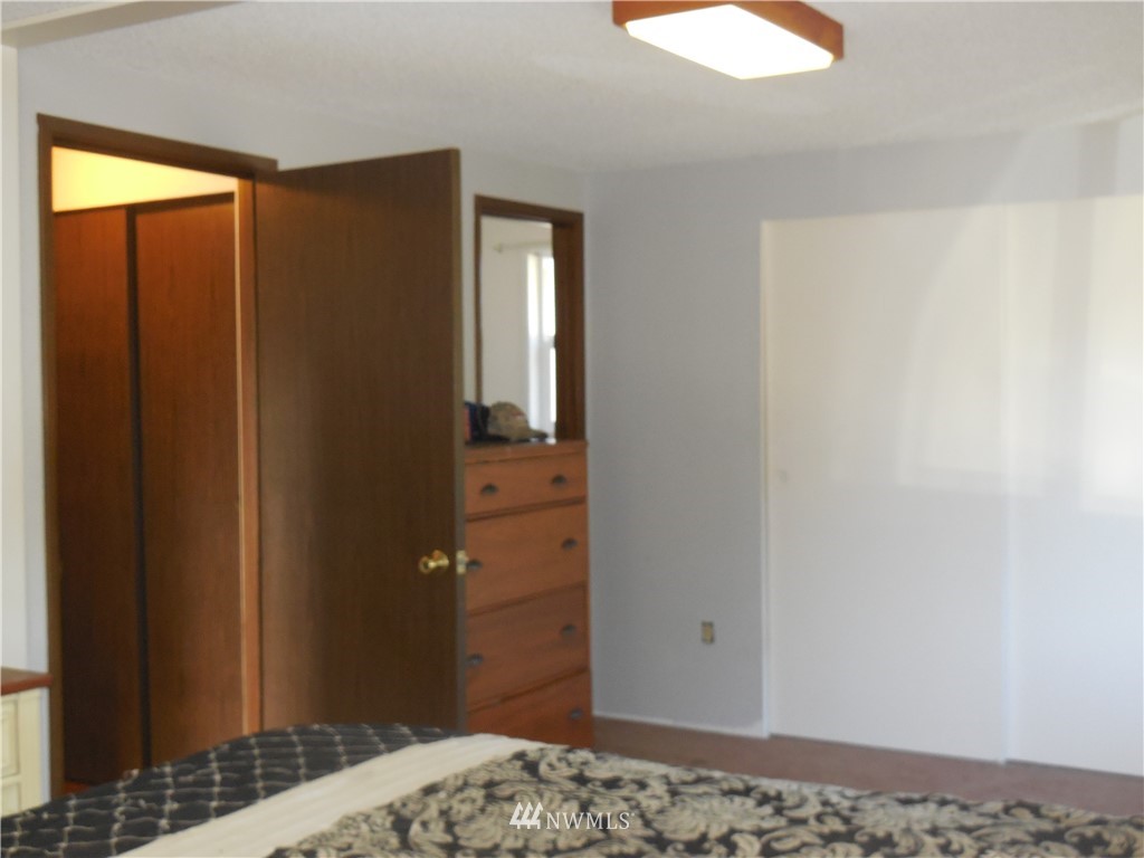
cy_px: 429
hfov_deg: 41.2
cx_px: 572
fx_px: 1520
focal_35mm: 46
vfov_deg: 31.5
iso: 450
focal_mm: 8.2
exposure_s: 1/30
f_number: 3.8
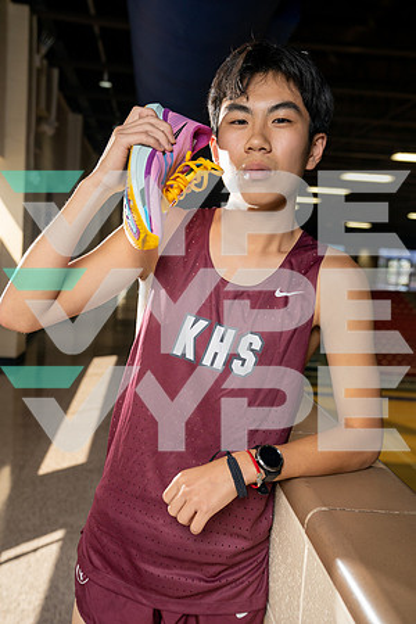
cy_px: 312
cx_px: 208
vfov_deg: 49.6
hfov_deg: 34.2
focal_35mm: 39
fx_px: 676
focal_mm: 39
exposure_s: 1/250
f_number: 4.5
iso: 400
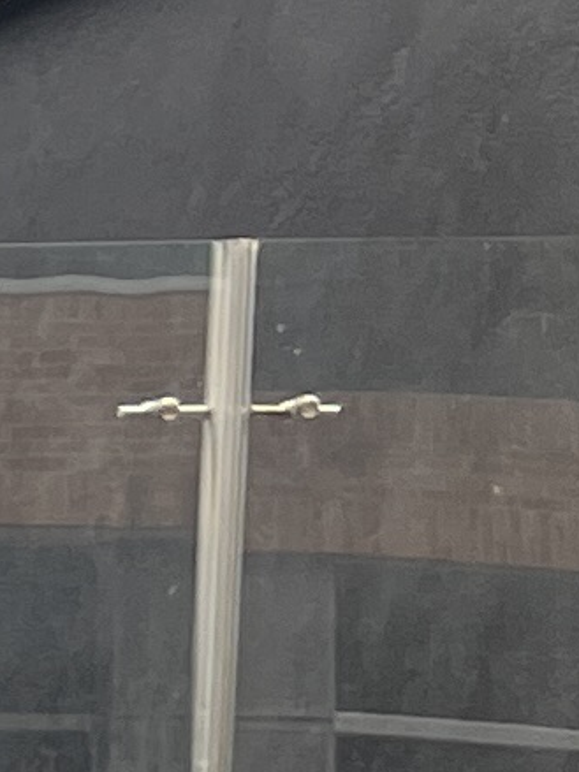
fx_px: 5333
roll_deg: -0.3
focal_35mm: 239
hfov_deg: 4.7
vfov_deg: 7.9
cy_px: 1588
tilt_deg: -4.6
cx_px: -2777
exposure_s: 1/294
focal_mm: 5.1
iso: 50
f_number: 1.6
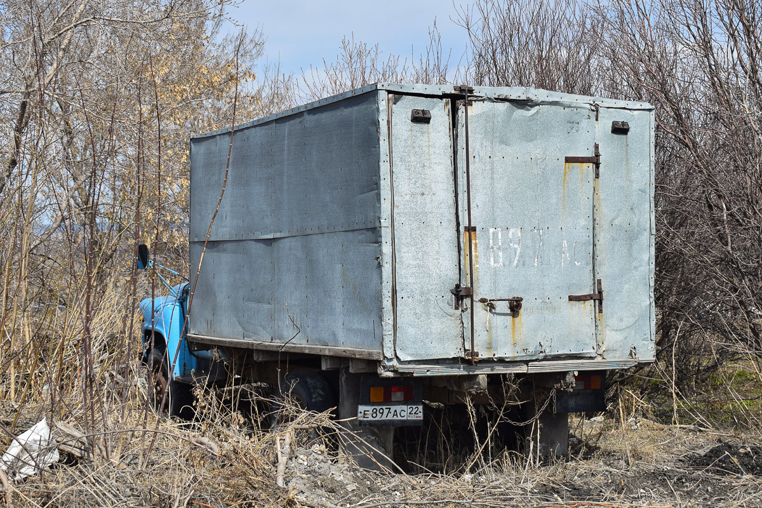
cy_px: 254
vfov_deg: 26.5
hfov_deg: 38.9
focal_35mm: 51
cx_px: 381
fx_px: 1079
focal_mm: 34
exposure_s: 1/1000
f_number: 5.6
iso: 200
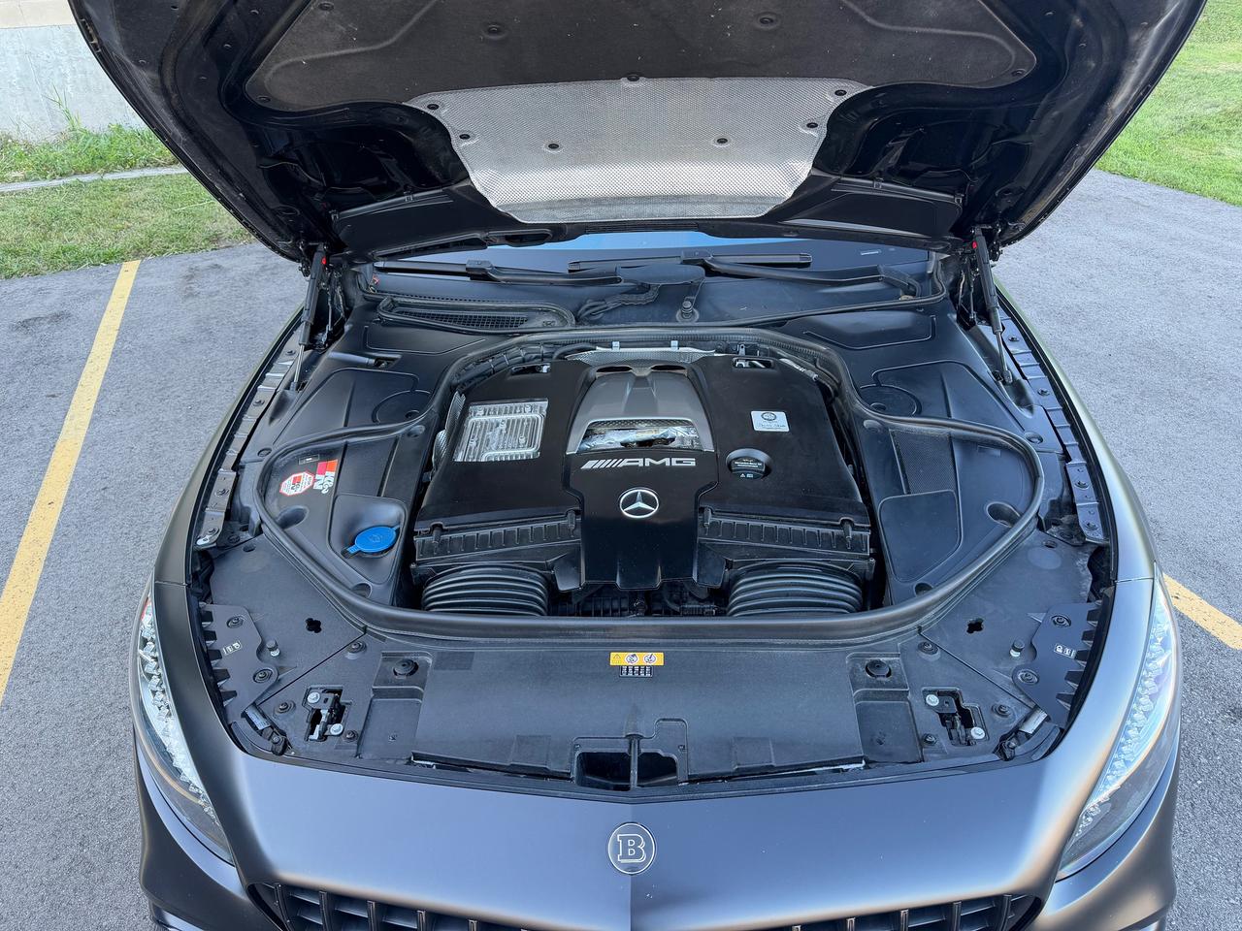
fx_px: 861
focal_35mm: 24
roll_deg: +2.8
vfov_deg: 56.8
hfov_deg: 71.6
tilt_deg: -30.6
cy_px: 466
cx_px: 621
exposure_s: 1/121
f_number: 1.78
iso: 80
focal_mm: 6.76
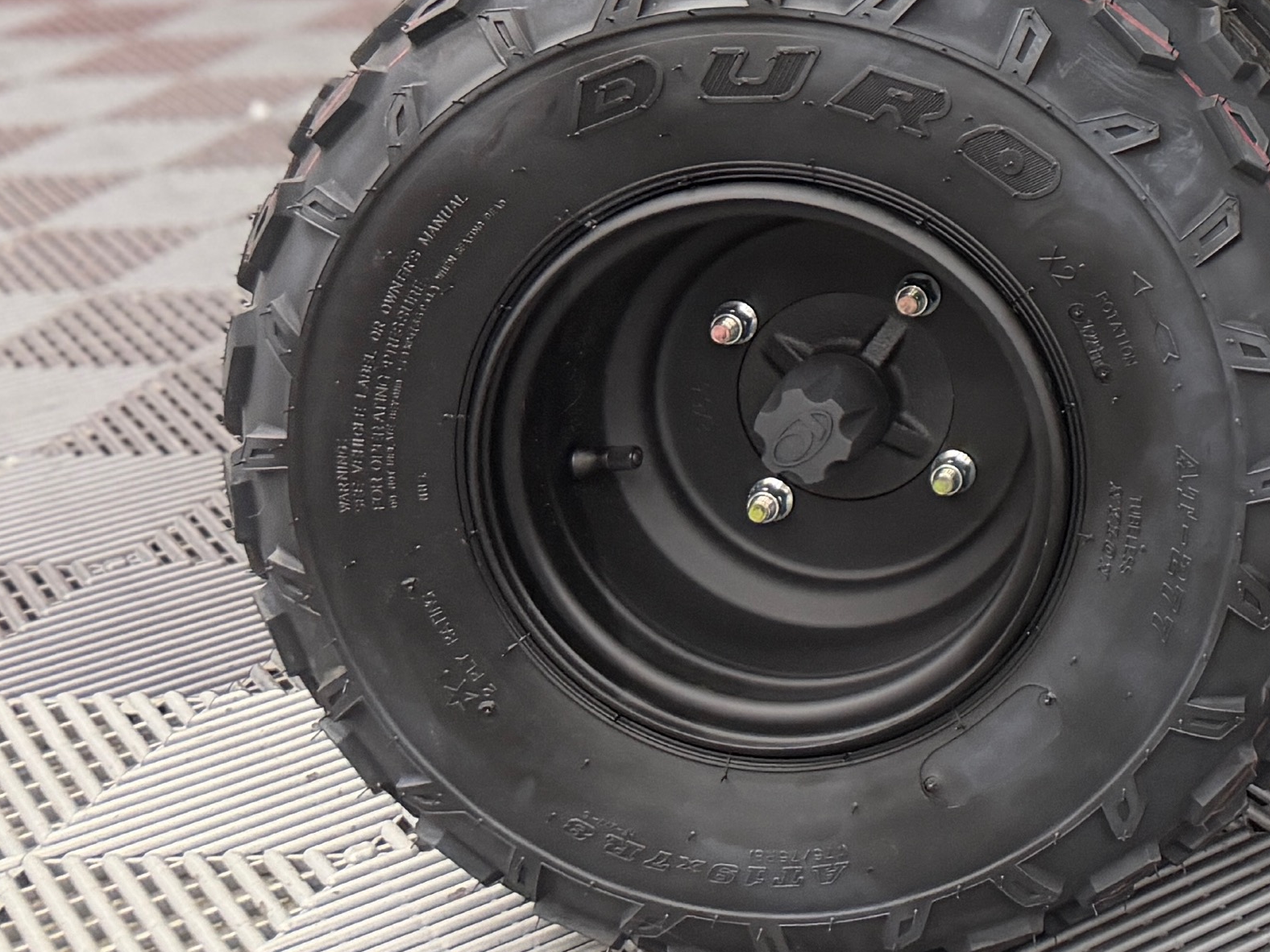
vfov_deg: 18.9
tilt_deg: -8.6
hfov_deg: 22.4
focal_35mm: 72
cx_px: 1885
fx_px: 2642
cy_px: -284
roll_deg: +1.1
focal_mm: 6.76
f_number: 1.78
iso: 250
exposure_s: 1/60
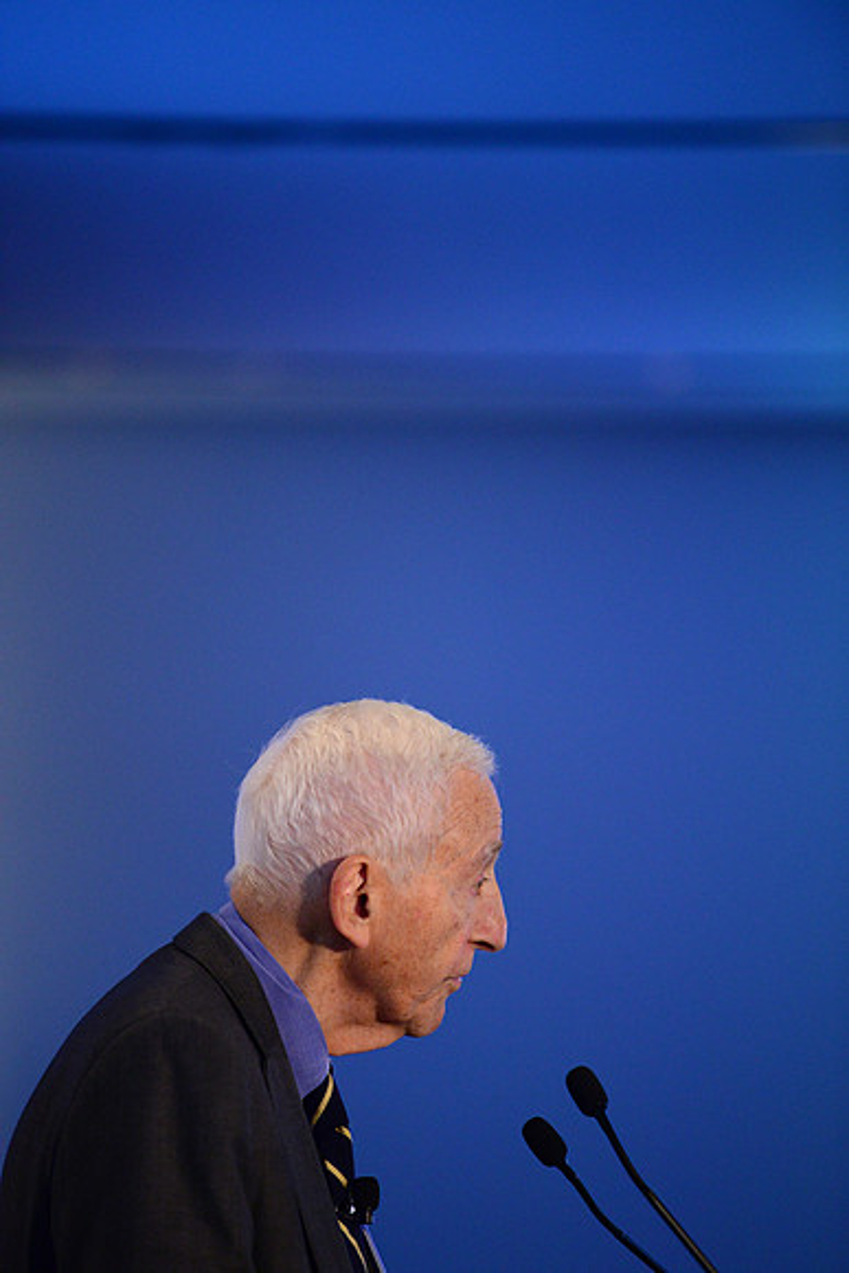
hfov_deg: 6.9
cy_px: 636
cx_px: 424
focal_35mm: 200
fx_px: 7070
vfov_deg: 10.3
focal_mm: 200
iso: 4000
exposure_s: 1/200
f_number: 2.8
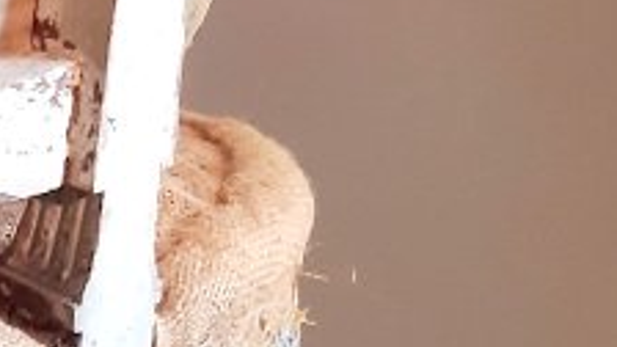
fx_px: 2487
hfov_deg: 13.0
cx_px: -441
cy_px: -198
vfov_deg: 7.8
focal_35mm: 152
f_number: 1.7
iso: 200
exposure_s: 1/24
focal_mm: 3.92
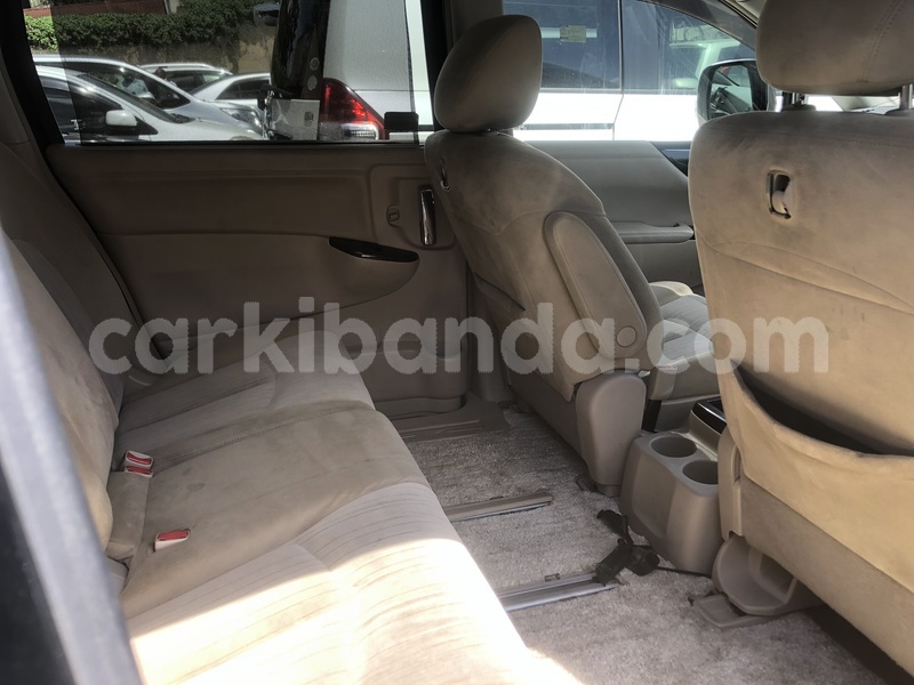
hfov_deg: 63.4
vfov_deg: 49.7
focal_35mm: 28
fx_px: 739
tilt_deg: -21.8
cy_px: 342
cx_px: 457
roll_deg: +6.8
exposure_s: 1/136
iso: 20
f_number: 1.8
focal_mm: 3.99
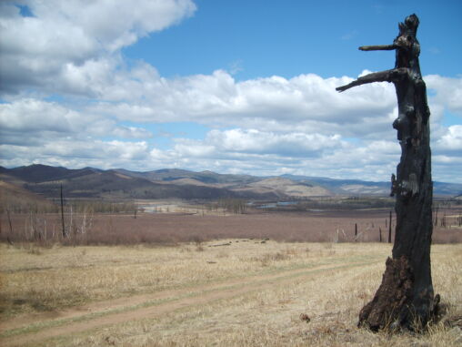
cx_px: 231
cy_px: 174
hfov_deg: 52.6
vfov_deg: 40.7
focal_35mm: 35
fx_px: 467
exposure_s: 1/250
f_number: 7.1
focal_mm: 5.8
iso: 50
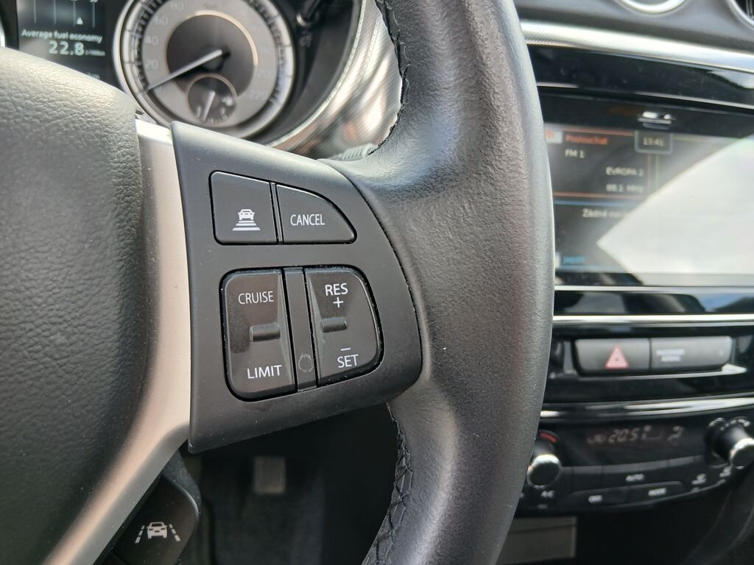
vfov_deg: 53.1
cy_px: 282
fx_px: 566
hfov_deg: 67.3
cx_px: 377
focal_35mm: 26
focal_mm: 3.98
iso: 50
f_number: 1.8
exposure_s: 1/50
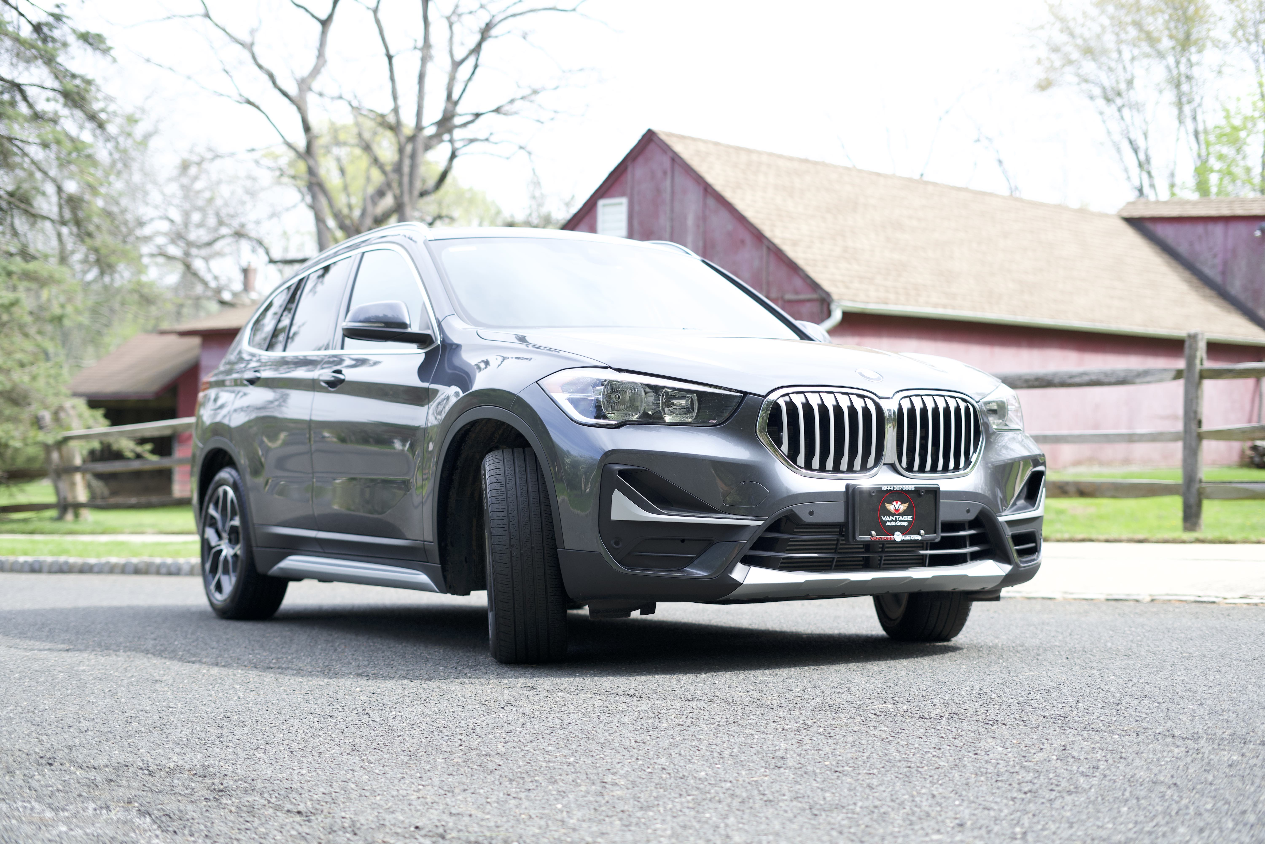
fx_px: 1757
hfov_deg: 39.6
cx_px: 632
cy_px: 422
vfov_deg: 27.0
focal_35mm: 50
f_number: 2.5
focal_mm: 50
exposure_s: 1/1600
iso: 400
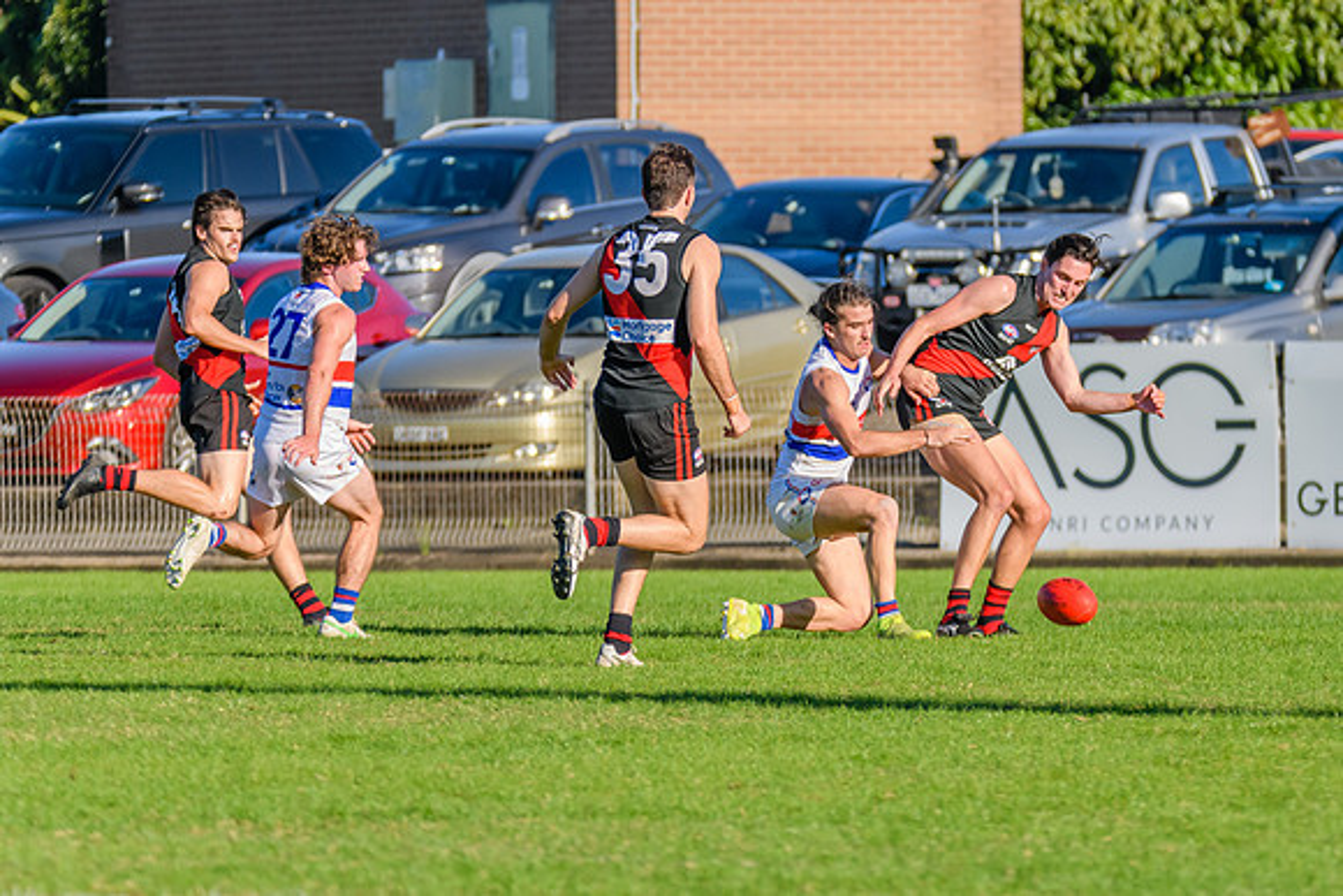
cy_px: 217
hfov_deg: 4.3
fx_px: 17862
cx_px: 889
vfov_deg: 2.9
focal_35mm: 479
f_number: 7.1
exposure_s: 1/2000
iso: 800
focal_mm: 280
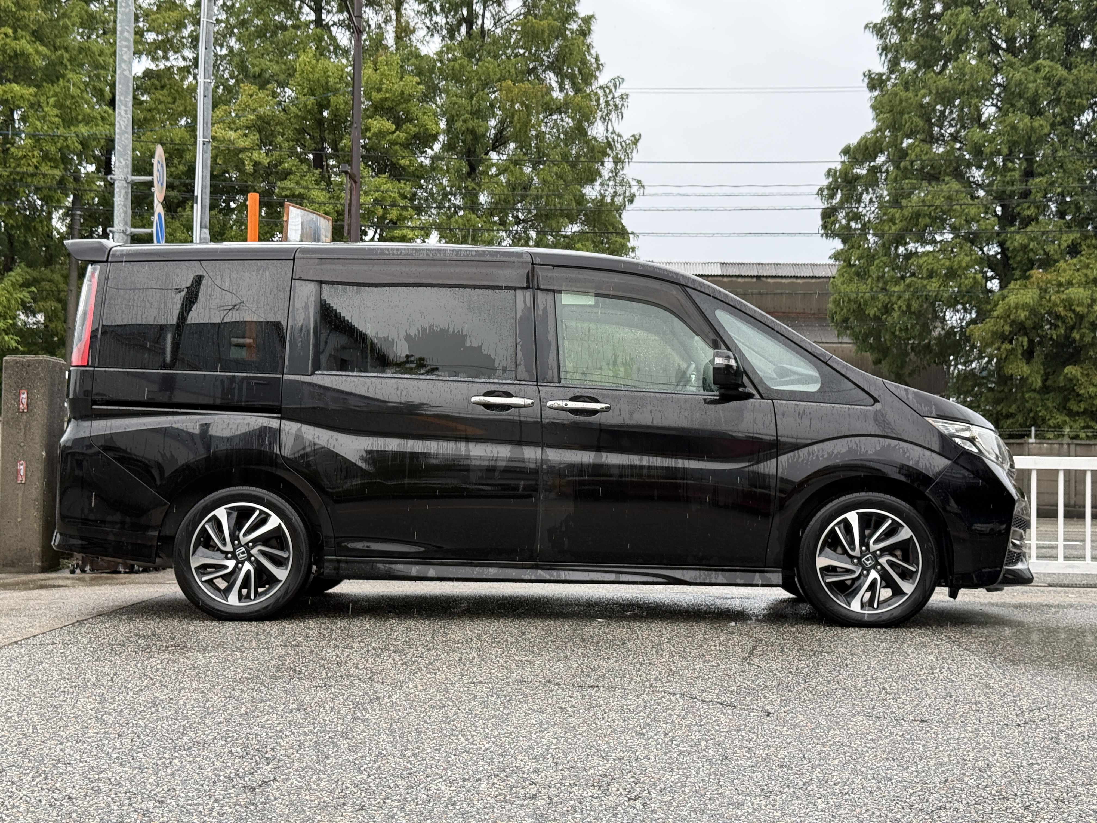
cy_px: 412
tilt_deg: +2.3
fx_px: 1521
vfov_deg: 30.3
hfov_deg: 39.7
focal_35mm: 48
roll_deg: -1.1
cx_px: 548
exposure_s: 1/444
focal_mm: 6.76
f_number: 1.78
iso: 64
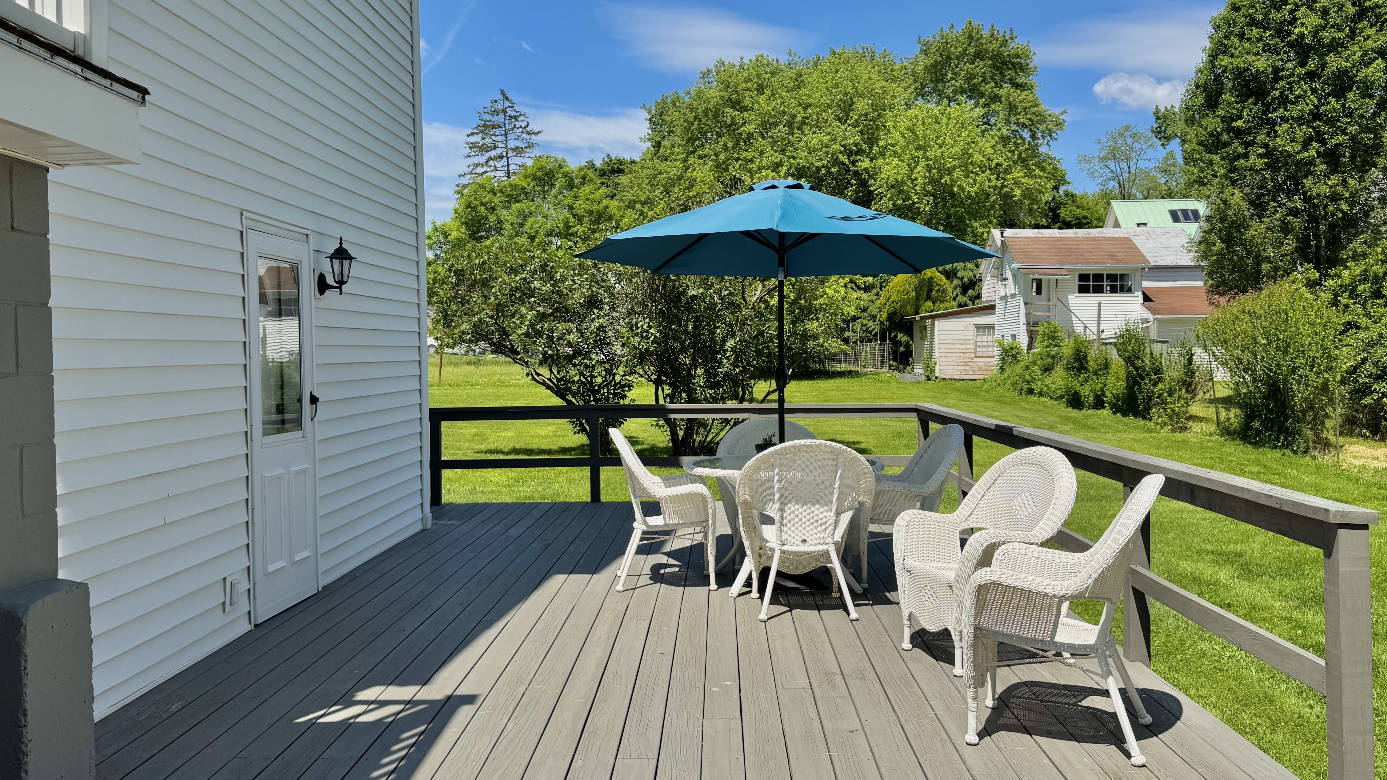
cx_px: 674
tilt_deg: -0.7
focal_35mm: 31
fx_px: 1140
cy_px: 353
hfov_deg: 62.6
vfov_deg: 37.7
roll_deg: +0.8
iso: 80
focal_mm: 6.76
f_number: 1.78
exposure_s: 1/4310
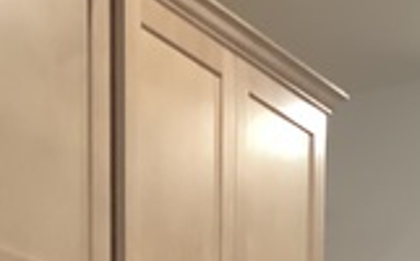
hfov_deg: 15.9
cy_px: 770
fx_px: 1497
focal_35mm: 131
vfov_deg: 8.4
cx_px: 104
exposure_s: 1/60
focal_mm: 3.3
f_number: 2.4
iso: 250
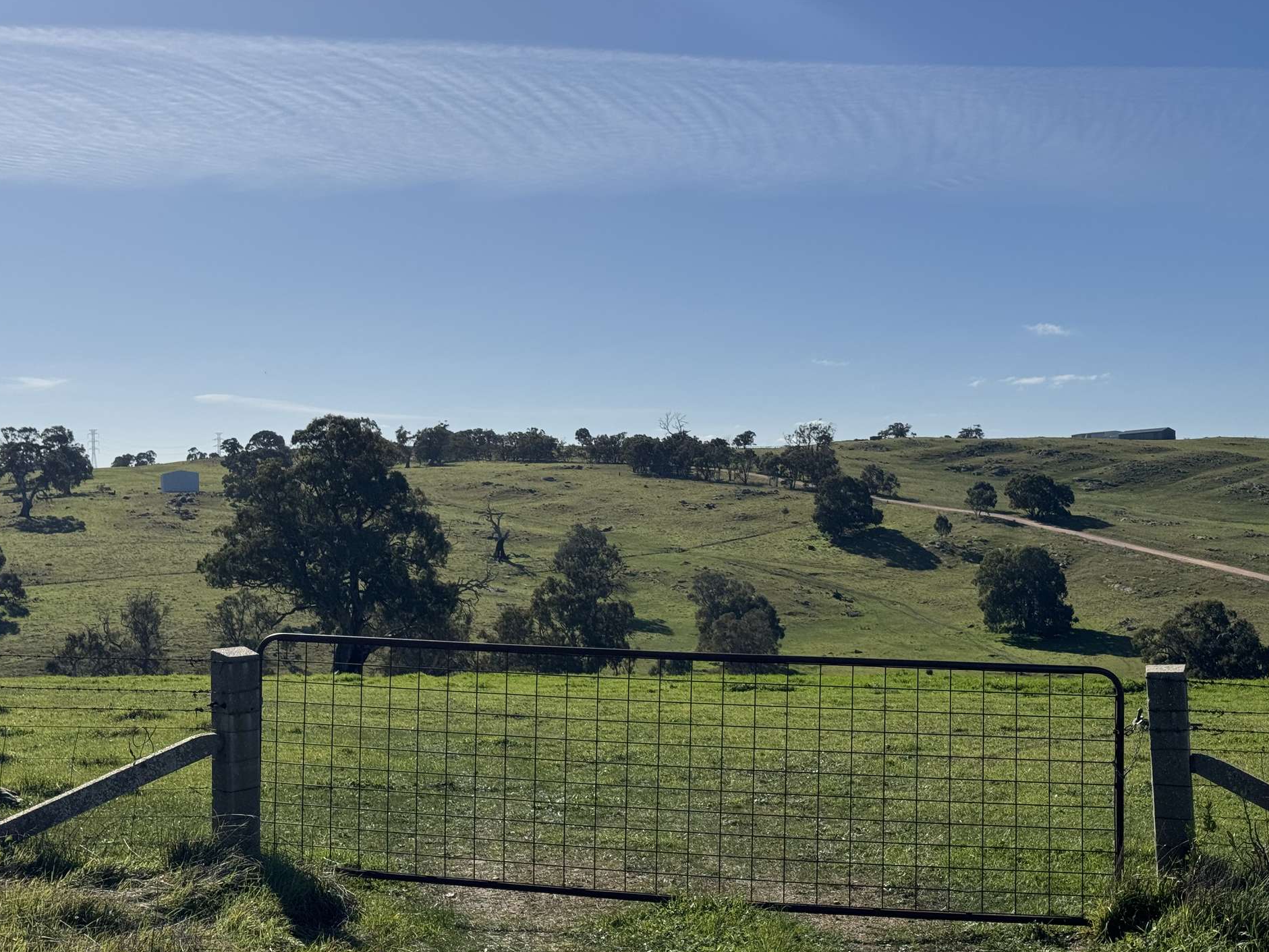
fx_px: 1796
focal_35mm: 49
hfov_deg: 38.9
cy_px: 472
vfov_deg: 29.7
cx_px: 638
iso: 64
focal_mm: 6.76
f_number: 1.78
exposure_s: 1/9009
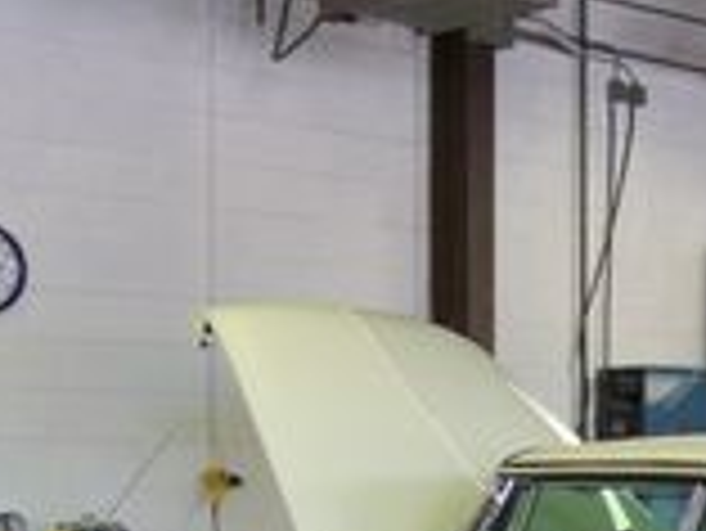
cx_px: 800
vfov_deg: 14.8
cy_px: 630
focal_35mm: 97
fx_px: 1980
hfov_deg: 19.3
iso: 100
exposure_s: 1/30
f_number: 2.8
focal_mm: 6.3
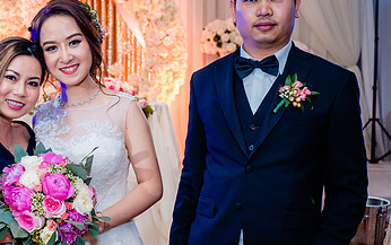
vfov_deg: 24.4
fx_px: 565
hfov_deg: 36.0
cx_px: 43
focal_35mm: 53
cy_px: 154
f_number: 3.5
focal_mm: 28
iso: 1000
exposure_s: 1/160
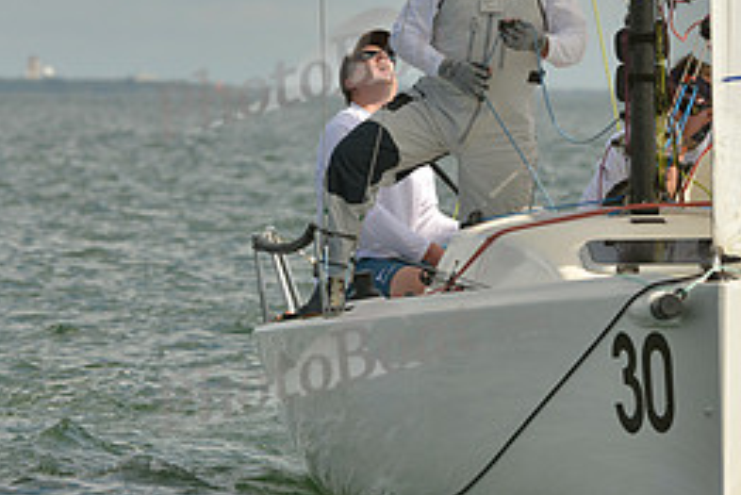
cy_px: 174
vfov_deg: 2.4
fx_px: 11841
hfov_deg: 3.6
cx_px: 701
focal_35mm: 575
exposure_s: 1/1000
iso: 280
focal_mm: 260
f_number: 9
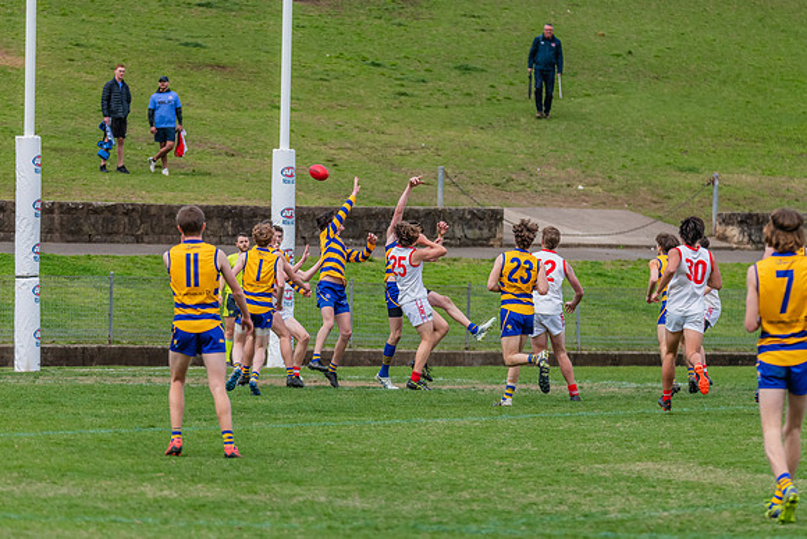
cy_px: 234
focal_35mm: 285
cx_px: 351
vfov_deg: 4.8
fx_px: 6389
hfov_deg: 7.2
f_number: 5.3
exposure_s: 1/1600
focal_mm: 240
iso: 900
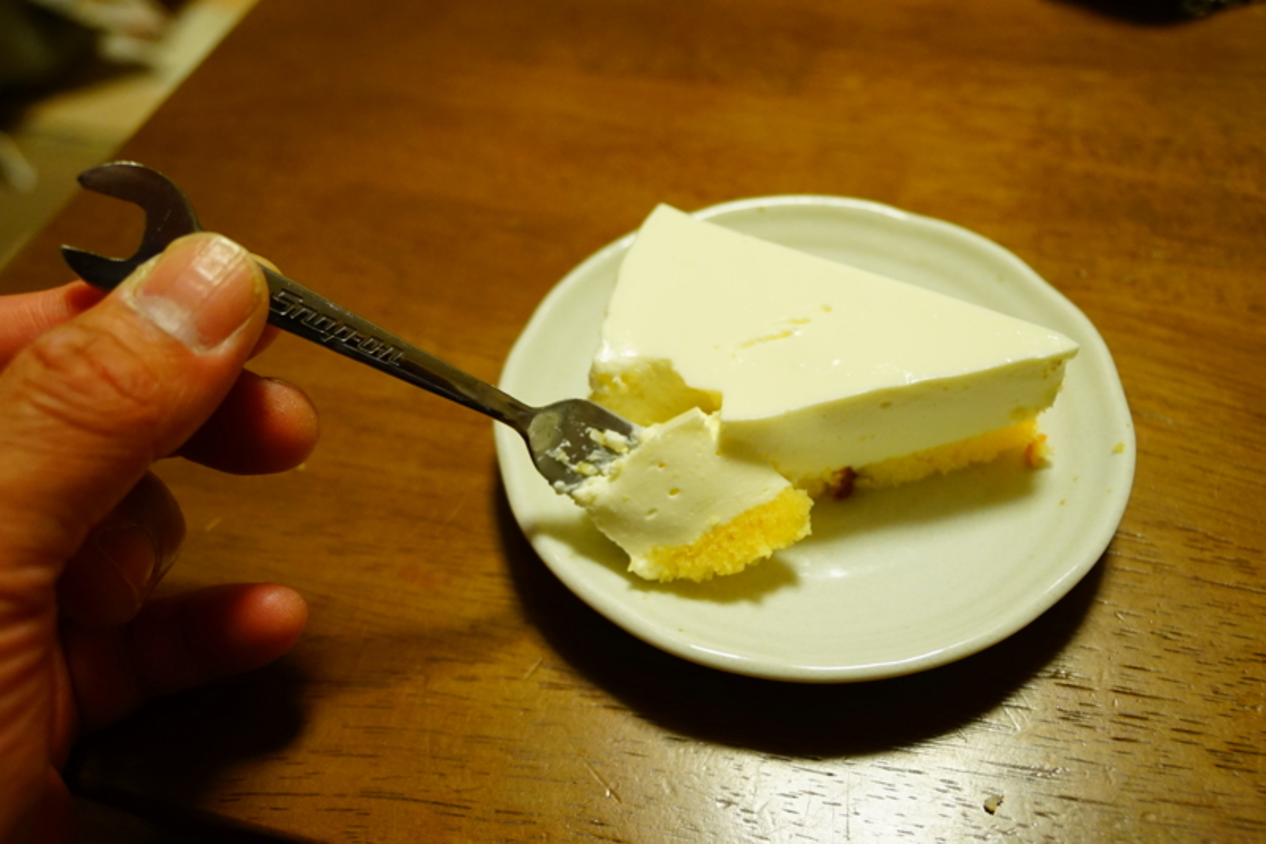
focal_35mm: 33
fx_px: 1160
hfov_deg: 57.2
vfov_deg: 40.0
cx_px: 633
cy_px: 422
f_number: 4
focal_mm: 22
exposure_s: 1/60
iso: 1250
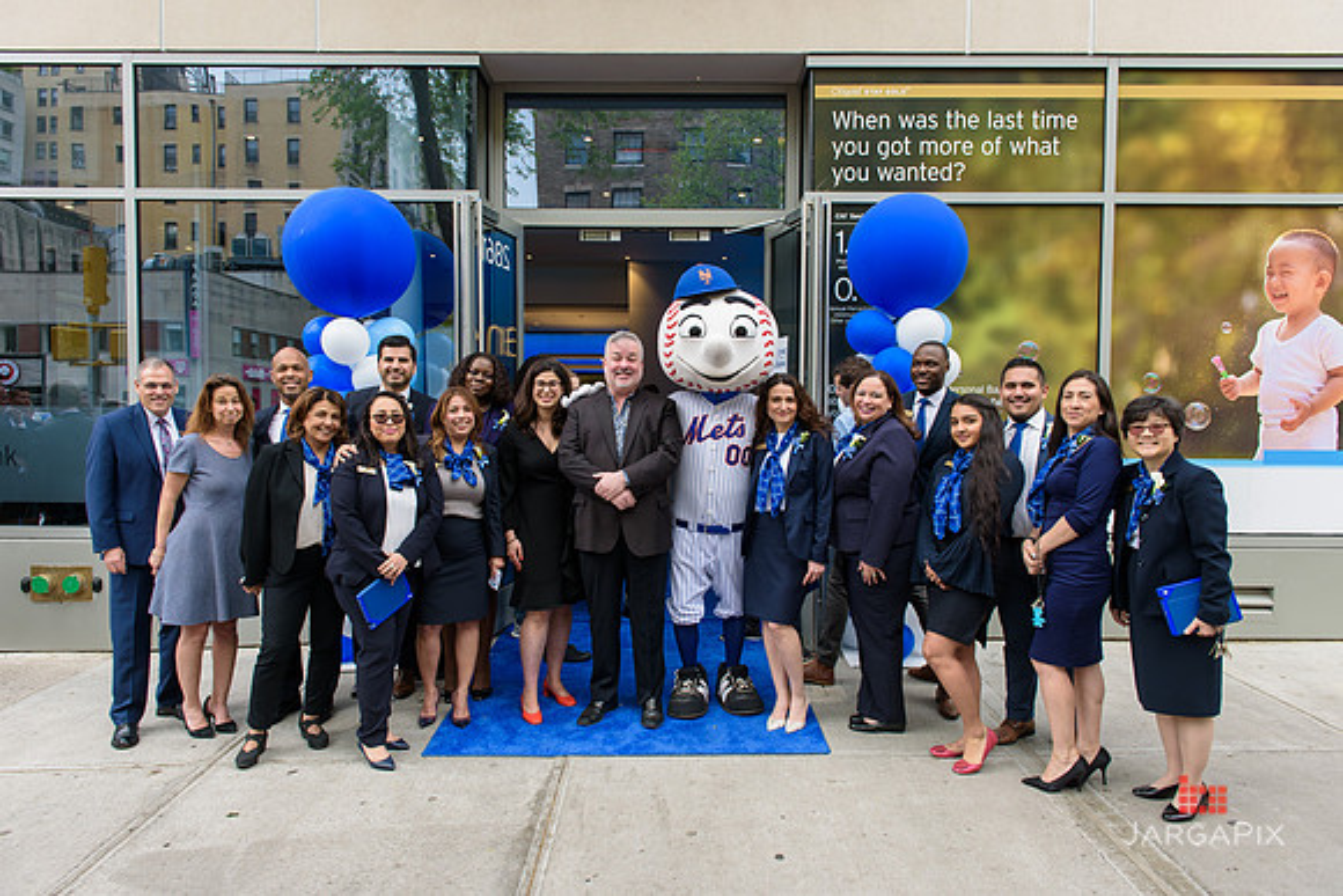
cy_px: 448
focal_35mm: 24
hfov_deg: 73.7
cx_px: 672
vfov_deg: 53.2
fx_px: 896
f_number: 5
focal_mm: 24
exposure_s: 1/250
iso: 200
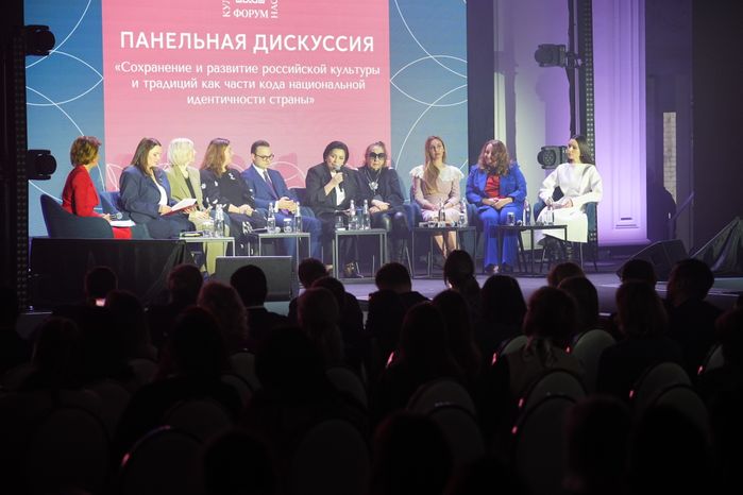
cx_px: 372
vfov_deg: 12.6
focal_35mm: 109
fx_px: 2249
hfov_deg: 18.8
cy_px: 248
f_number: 4.5
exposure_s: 1/200
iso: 1600
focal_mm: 109
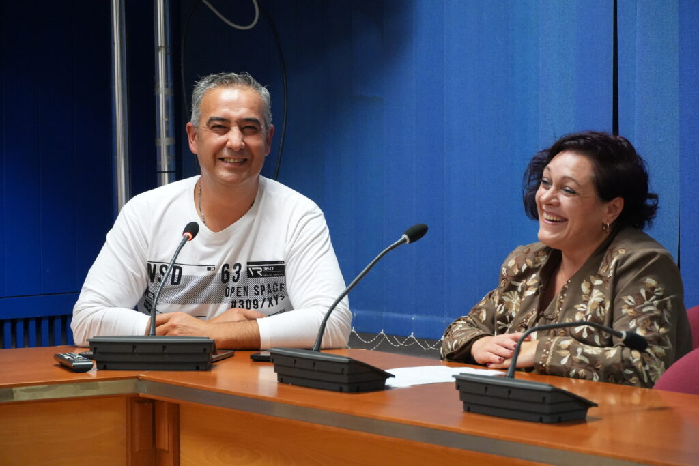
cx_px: 350
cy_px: 233
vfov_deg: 10.9
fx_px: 2447
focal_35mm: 126
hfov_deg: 16.3
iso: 4000
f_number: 5.6
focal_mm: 84
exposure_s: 1/160
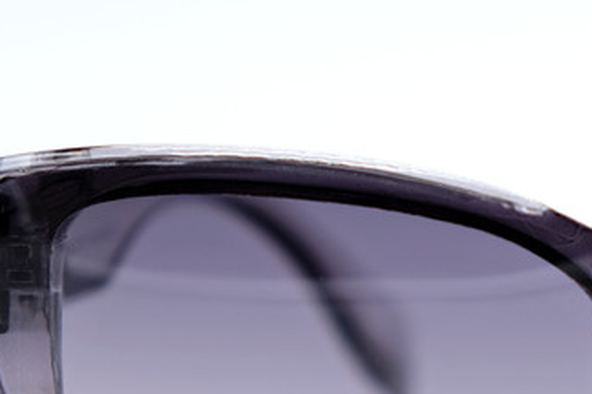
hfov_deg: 8.0
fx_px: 4209
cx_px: 698
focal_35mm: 256
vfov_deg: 5.4
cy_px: 389
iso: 160
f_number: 5
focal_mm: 55
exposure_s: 1/160
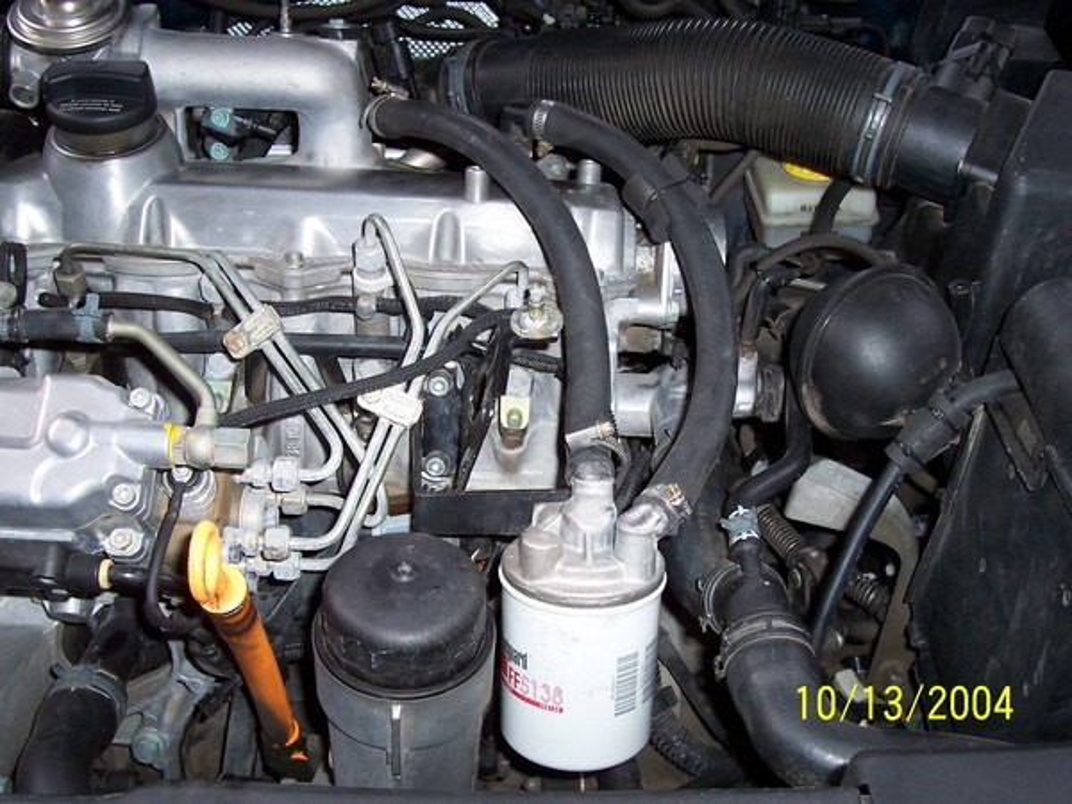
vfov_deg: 38.7
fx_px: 1146
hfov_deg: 50.1
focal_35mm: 37
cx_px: 536
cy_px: 402
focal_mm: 5.6
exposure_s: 1/60
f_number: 2.8
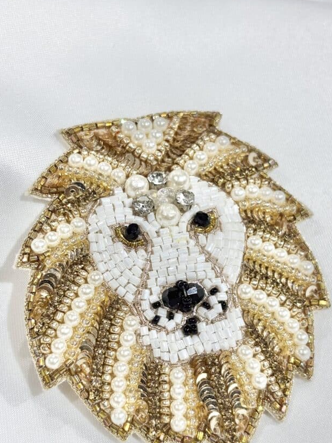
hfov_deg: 22.6
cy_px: 270
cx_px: 171
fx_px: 831
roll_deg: +6.7
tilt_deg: -44.7
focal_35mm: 65
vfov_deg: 29.7
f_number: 1.6
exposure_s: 1/164
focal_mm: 5.96
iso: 32
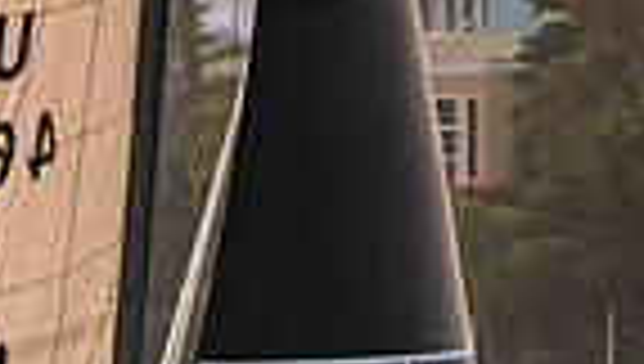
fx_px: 32654
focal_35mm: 1909
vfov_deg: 0.6
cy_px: 861
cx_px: -270
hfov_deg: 1.1
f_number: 6.3
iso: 800
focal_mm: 300
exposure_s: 1/160
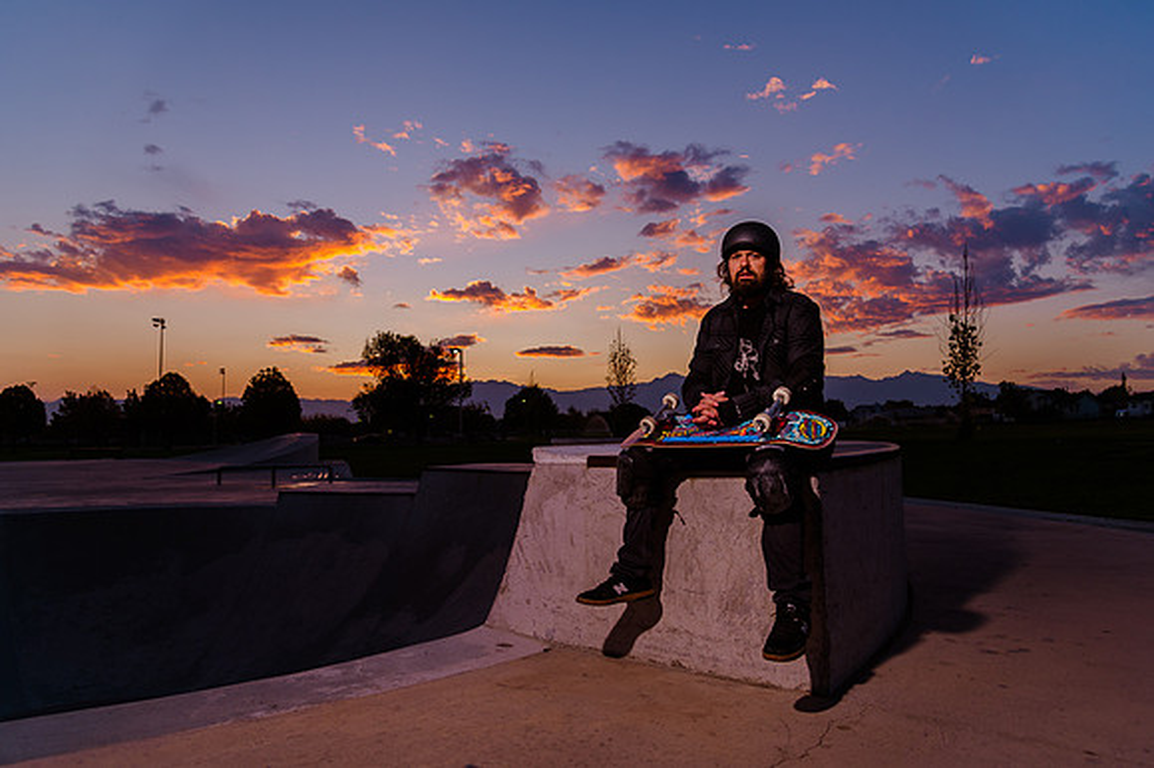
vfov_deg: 50.5
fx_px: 813
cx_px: 577
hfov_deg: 70.7
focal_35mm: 25
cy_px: 362
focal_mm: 24
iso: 500
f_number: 4
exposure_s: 1/250
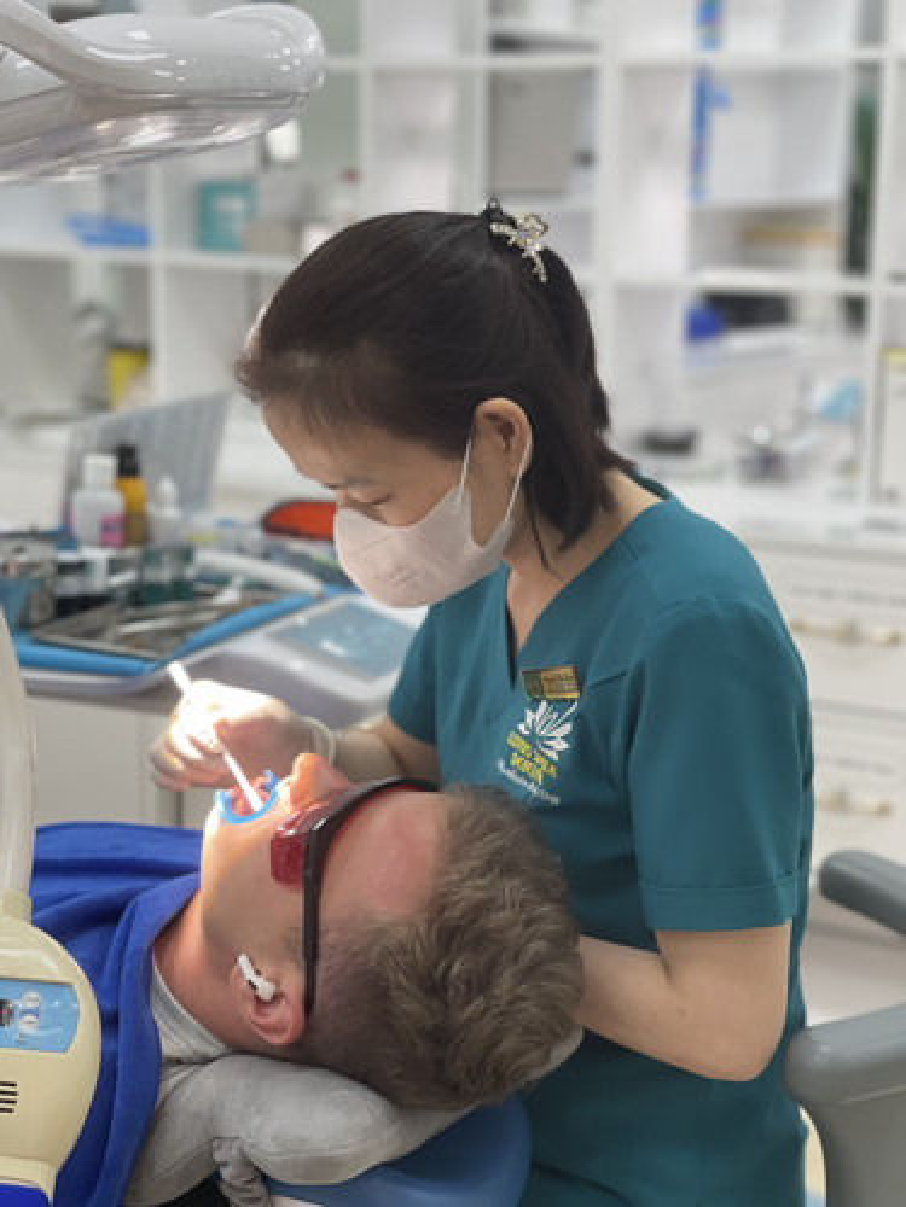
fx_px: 2233
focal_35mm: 64
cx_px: 453
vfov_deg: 30.3
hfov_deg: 22.9
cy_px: 604
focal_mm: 7.5
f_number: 2.2
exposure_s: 1/100
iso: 100
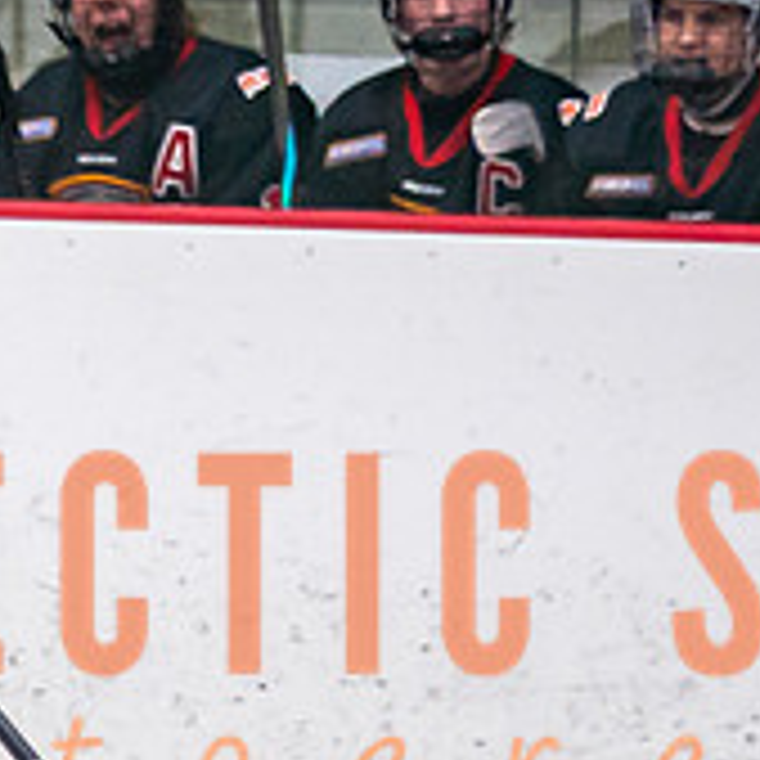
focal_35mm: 935
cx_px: -841
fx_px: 23225
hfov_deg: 1.9
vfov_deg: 1.9
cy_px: 1039
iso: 640
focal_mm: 145
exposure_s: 1/640
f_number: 2.8
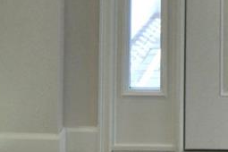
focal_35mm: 94
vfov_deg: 12.7
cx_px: 272
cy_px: -155
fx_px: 595
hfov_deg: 20.3
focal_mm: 10
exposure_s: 1/160
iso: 200
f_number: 4.5
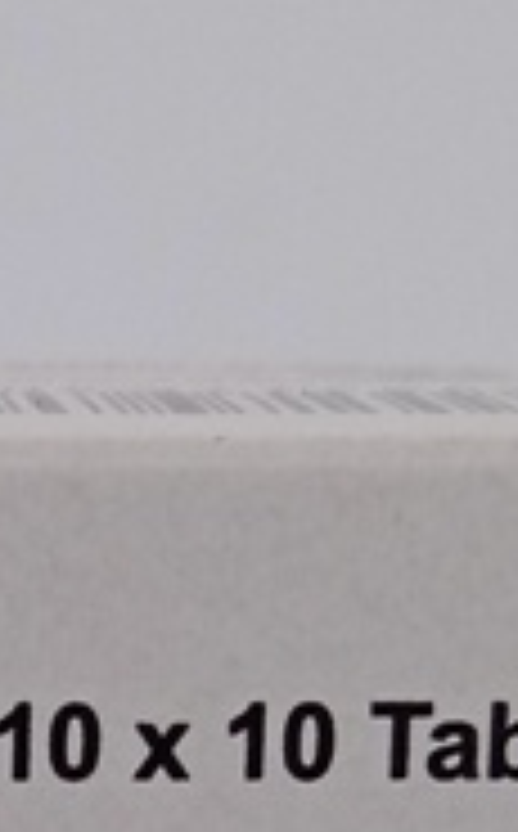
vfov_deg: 10.3
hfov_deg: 6.6
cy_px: 1493
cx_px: -509
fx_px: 4376
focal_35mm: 193
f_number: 2.2
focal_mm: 3.43
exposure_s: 1/209
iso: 112
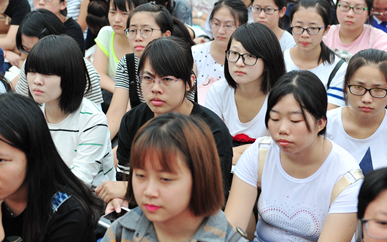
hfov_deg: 23.7
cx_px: 141
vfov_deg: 15.0
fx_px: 918
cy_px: 62
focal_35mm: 87
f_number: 3.5
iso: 400
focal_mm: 55
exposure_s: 1/800
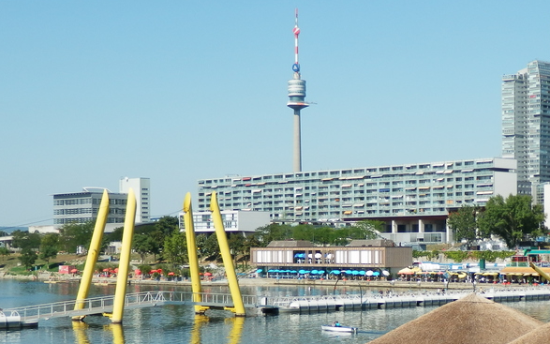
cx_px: 394
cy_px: 251
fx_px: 1109
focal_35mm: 74
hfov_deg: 27.6
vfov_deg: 17.5
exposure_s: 1/800
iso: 80
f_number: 3.7
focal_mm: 7.3
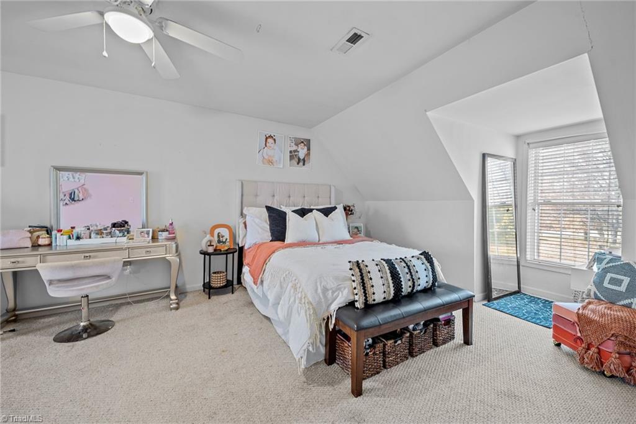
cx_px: 318
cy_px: 212
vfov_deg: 81.2
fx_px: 247
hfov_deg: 104.2
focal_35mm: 14
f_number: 8
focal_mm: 14
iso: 400
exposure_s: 1
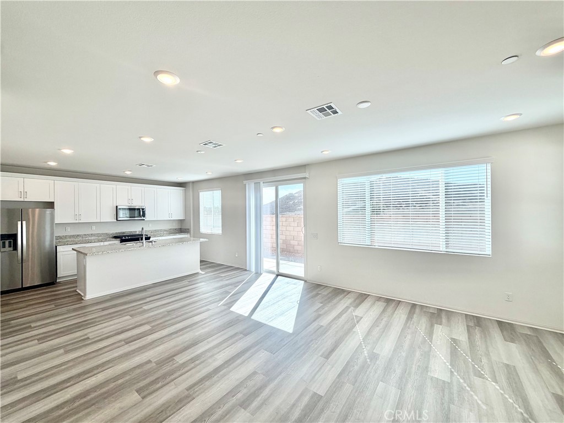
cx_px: 282
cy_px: 212
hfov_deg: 102.1
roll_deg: +0.9
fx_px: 228
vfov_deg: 85.7
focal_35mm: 14
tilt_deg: +0.0
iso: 50
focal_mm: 2.22
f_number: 2.2
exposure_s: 1/408
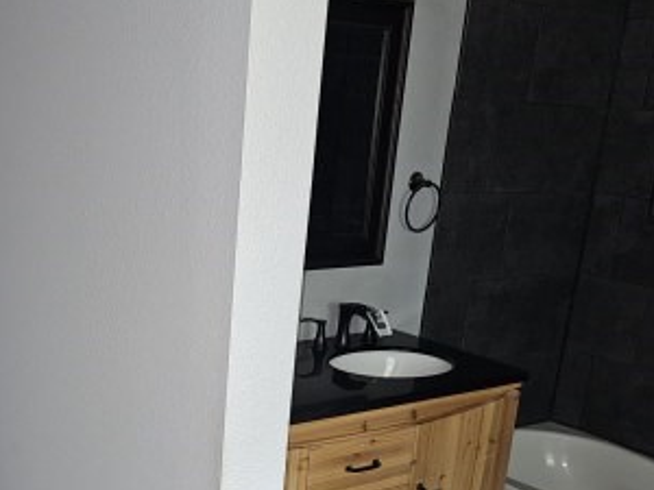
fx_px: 926
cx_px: 207
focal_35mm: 49
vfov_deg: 28.9
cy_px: 407
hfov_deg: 38.4
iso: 125
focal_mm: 6.3
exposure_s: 1/17.2
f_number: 1.7
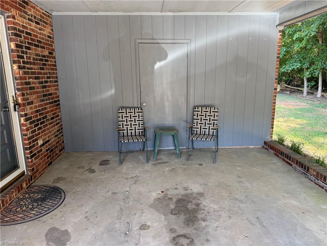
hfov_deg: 71.6
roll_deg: +1.1
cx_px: 164
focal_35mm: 24
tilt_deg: -11.7
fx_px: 227
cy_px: 123
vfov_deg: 56.8
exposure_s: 1/154
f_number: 1.78
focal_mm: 6.76
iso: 100
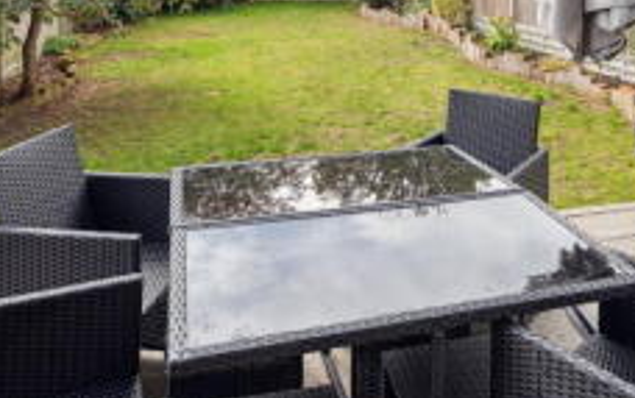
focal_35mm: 34
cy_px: -32
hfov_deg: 56.2
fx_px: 589
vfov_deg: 33.0
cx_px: 382
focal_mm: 16
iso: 320
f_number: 5.6
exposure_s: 1/200
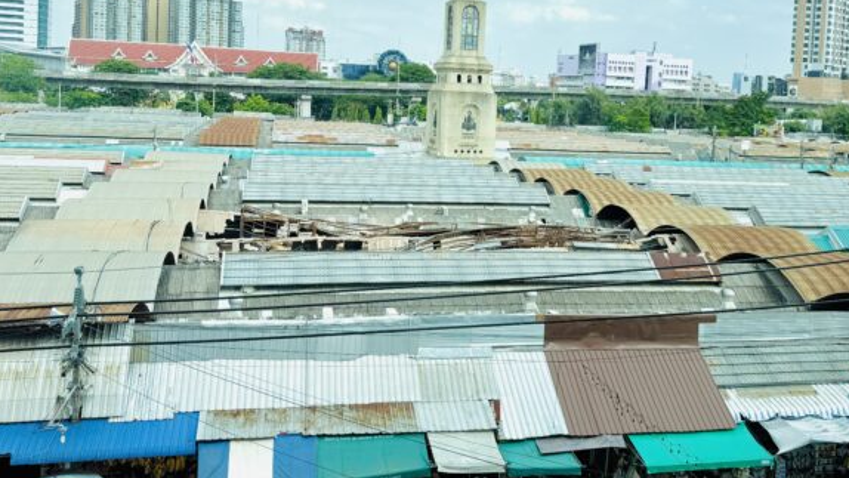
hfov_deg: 56.5
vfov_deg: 33.1
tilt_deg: -3.0
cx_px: 460
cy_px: 124
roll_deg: -3.3
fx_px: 788
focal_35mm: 35
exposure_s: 1/3759
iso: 80
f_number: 1.78
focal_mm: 6.76
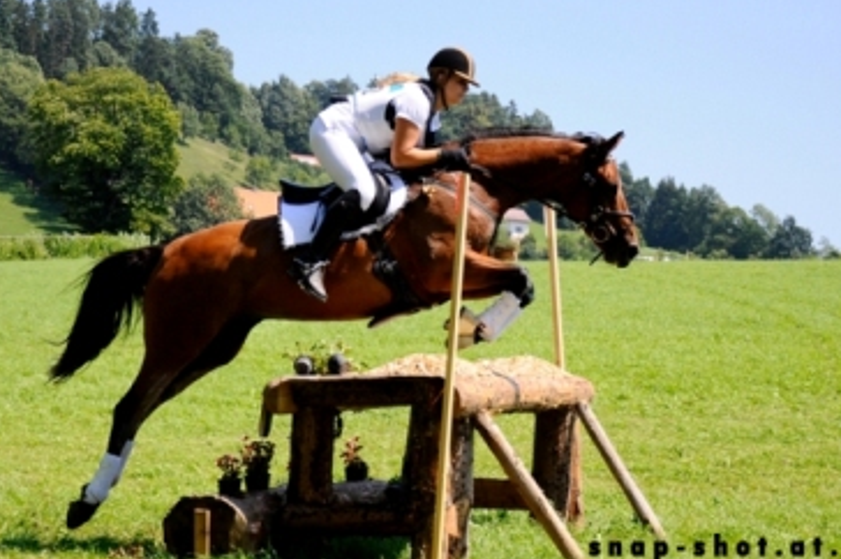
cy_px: 254
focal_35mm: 107
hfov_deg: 19.1
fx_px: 2497
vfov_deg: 12.8
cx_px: 358
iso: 250
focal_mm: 58
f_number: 5.6
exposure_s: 1/800
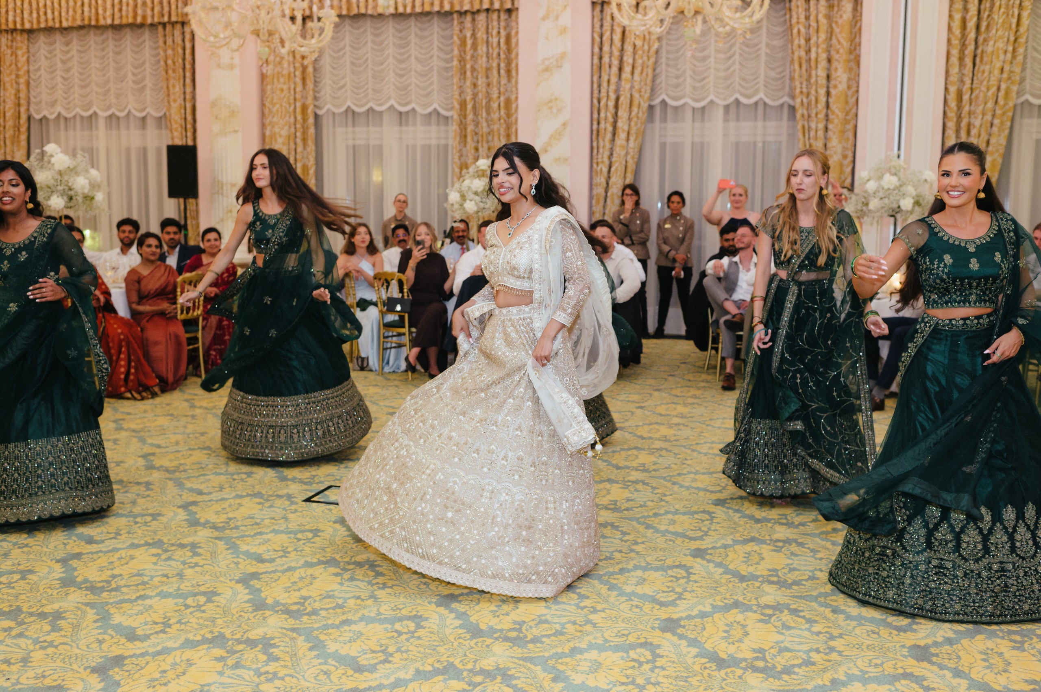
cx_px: 529
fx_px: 1037
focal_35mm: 36
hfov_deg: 53.3
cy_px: 347
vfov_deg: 36.9
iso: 2500
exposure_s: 1/200
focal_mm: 35
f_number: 3.5
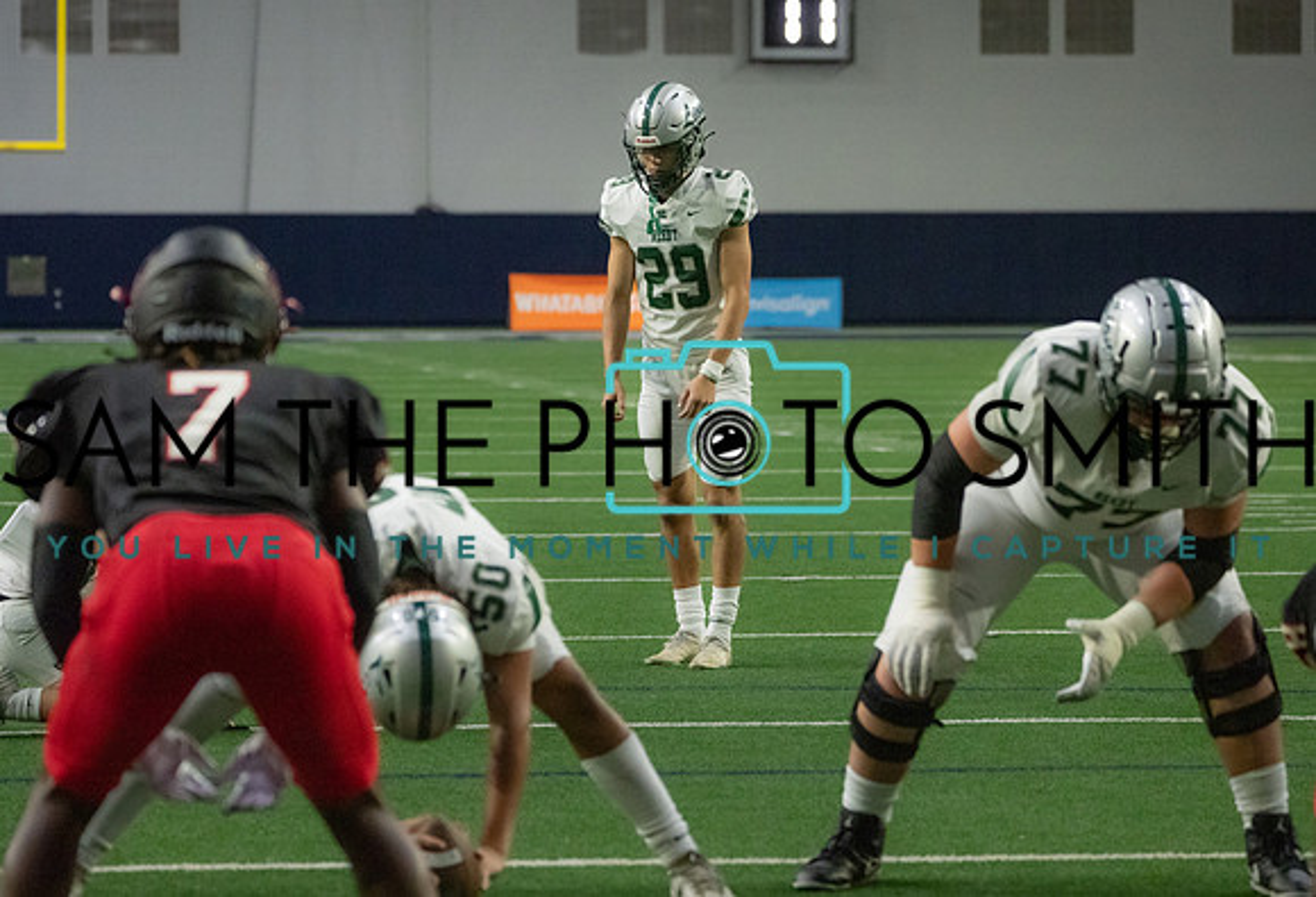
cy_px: 414
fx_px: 7255
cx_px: 662
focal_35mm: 197
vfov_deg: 7.1
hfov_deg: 10.4
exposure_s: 1/1000
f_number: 5.6
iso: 12800
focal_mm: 173
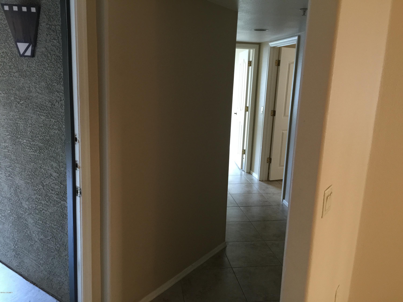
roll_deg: -3.8
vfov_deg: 48.2
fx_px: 338
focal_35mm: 29
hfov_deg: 61.7
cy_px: 151
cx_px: 202
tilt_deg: -12.8
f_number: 2.2
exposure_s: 1/8
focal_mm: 4.15
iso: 100
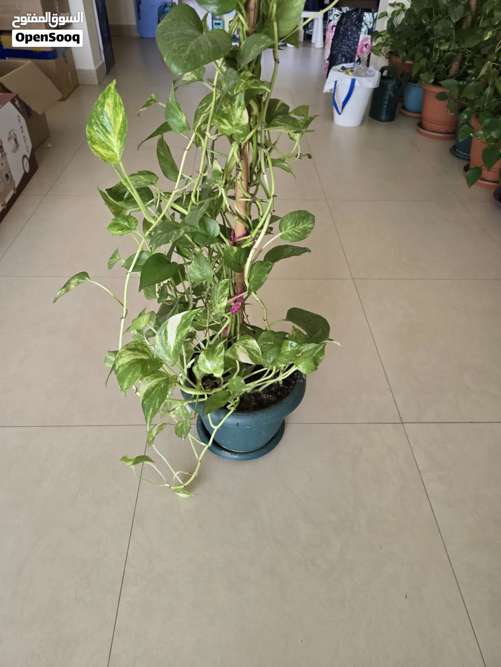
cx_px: 250
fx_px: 444
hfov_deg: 58.9
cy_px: 334
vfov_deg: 73.9
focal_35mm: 23
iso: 320
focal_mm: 6.3
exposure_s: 1/100
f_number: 1.7
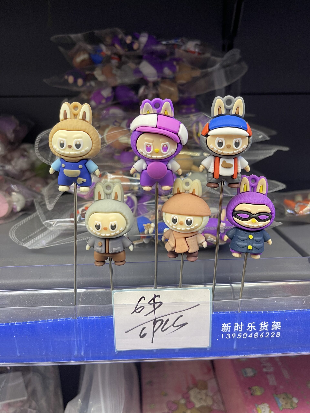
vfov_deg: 69.4
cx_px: 155
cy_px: 206
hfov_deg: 54.9
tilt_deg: -17.4
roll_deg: +1.2
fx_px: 299
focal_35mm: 25
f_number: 1.6
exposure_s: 1/50
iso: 80
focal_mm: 5.1
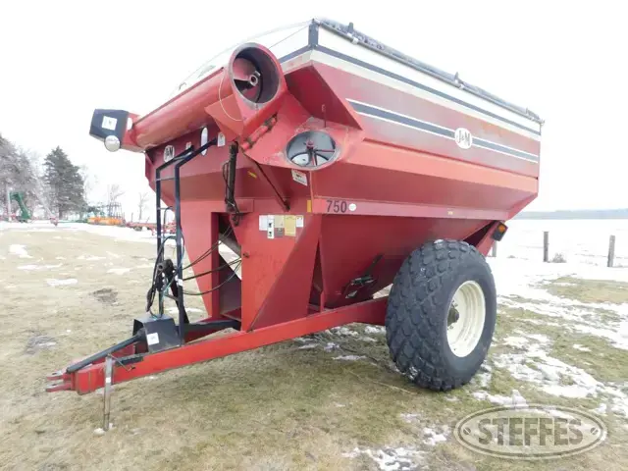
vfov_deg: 58.9
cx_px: 314
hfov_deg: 73.9
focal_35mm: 23
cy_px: 236
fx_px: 417
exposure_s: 1/200
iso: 125
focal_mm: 4
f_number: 3
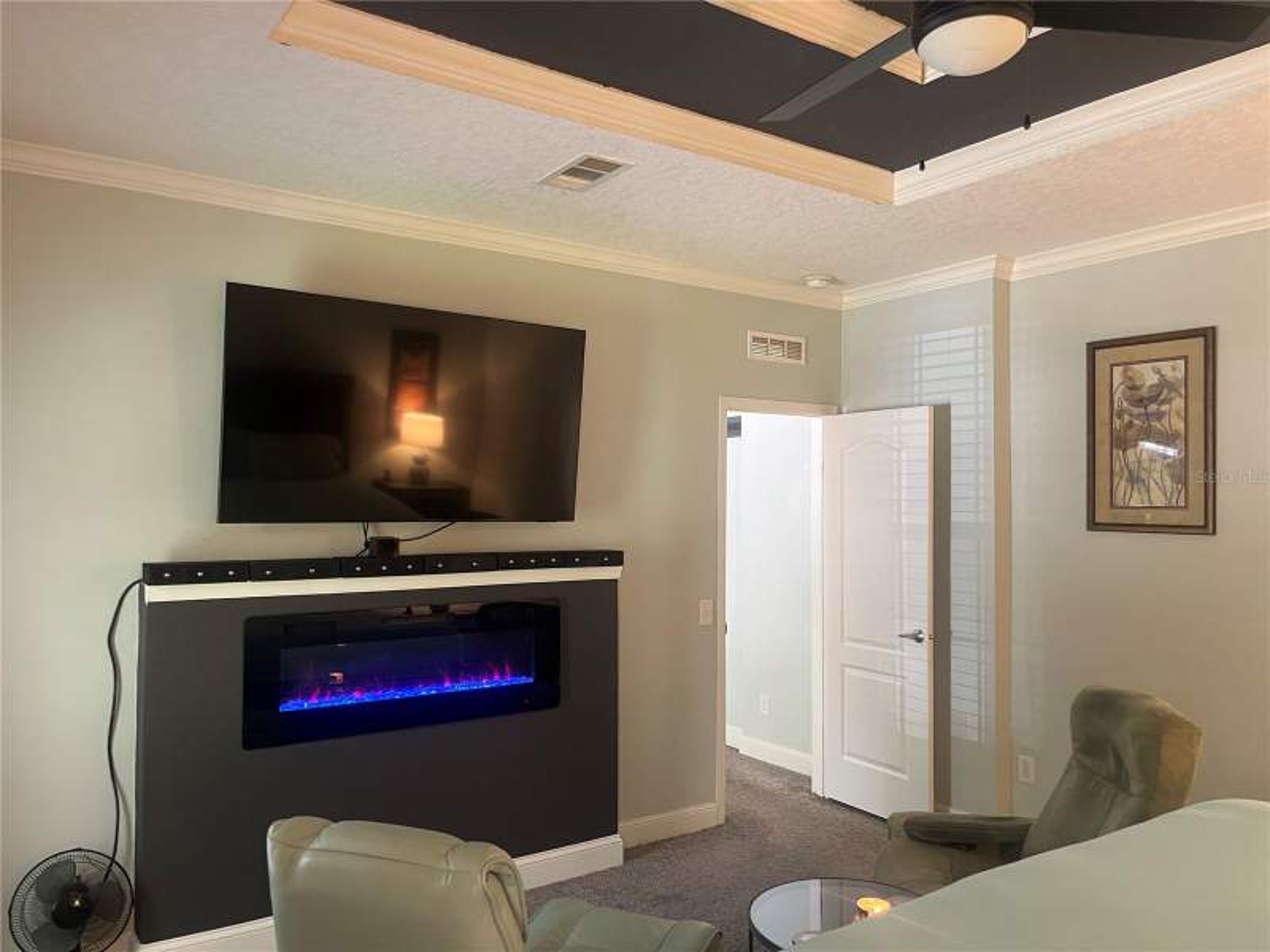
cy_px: 476
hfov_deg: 67.3
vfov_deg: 53.1
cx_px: 635
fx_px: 954
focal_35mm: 26
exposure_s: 1/60
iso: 250
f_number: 1.6
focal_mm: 5.1
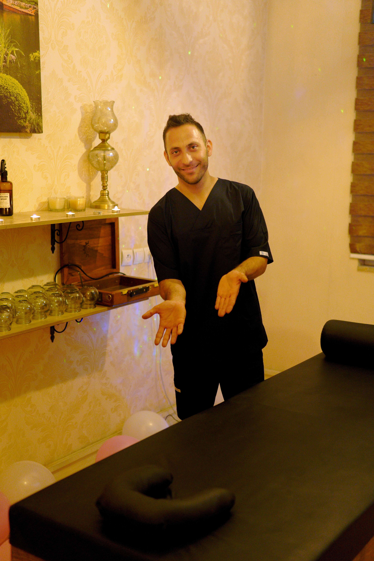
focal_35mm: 45
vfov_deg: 43.6
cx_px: 187
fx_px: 701
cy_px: 280
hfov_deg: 29.9
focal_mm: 30
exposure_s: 1/125
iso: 1250
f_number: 1.4
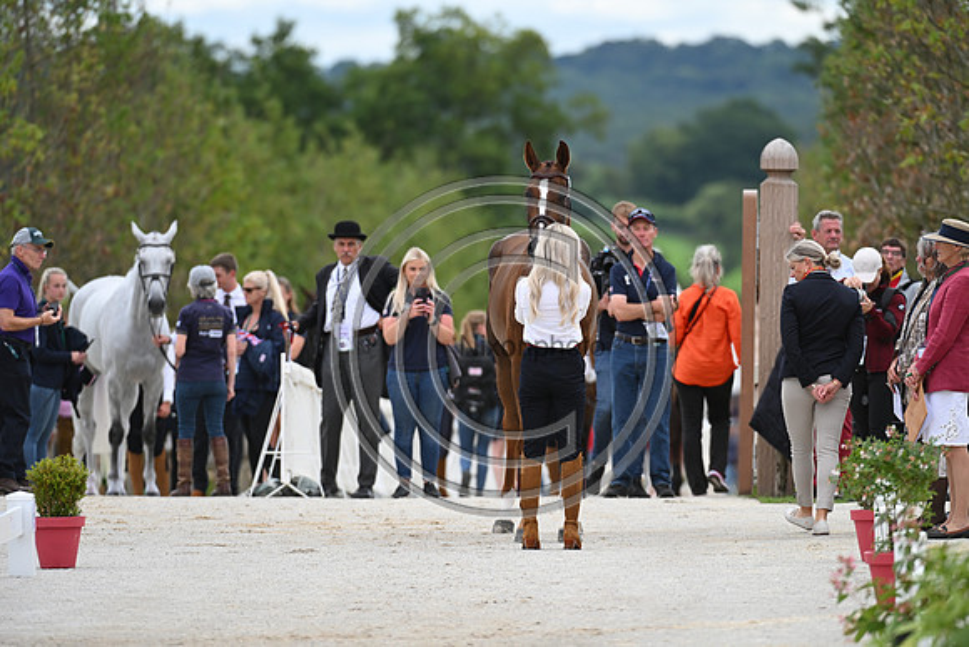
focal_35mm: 400
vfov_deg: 3.4
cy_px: 324
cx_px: 484
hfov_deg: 5.2
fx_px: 10769
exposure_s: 1/1600
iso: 560
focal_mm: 400
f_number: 5.6
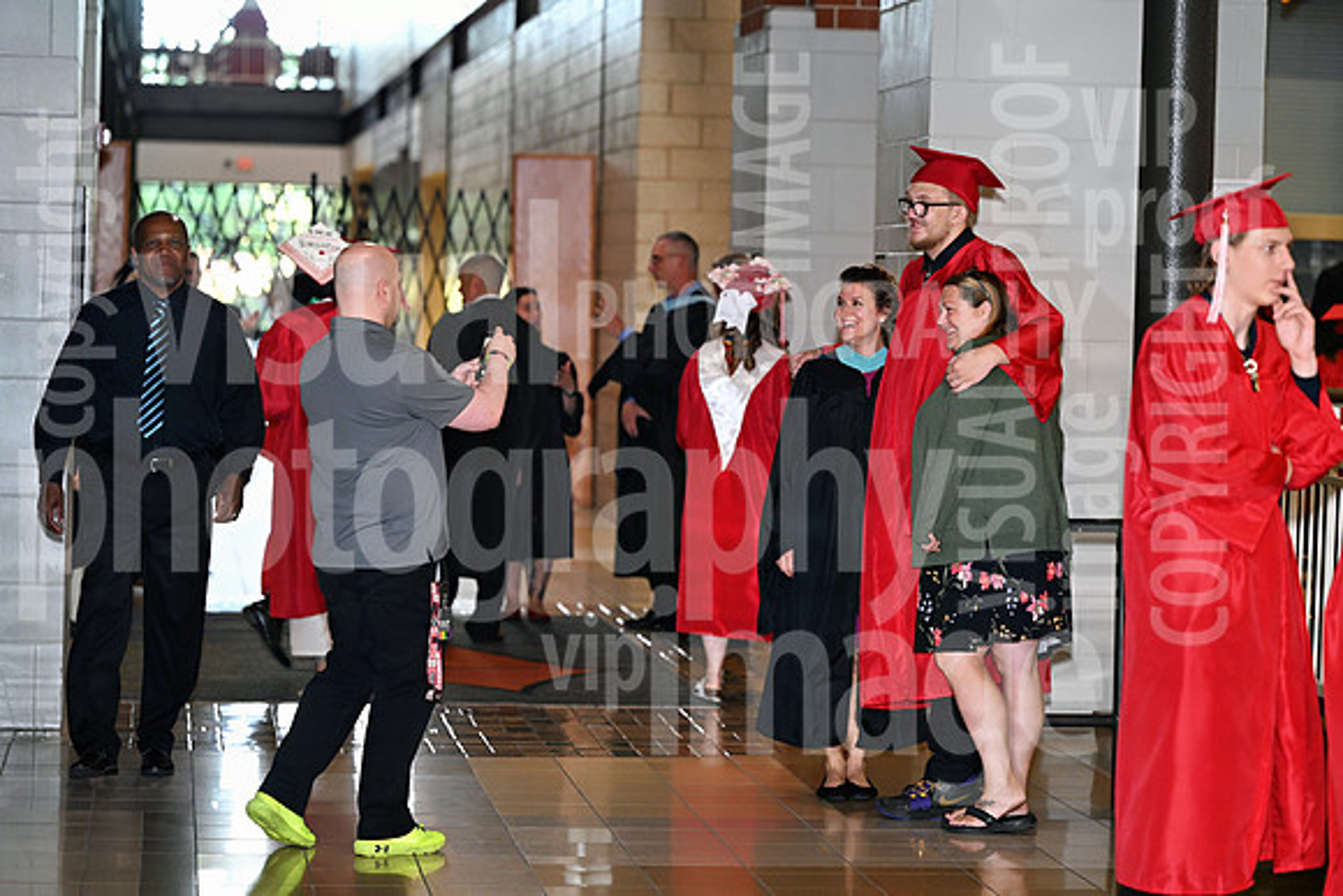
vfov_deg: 11.9
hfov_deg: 17.8
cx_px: 672
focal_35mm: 115
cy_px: 448
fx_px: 4291
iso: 1600
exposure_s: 1/125
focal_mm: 115
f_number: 3.2
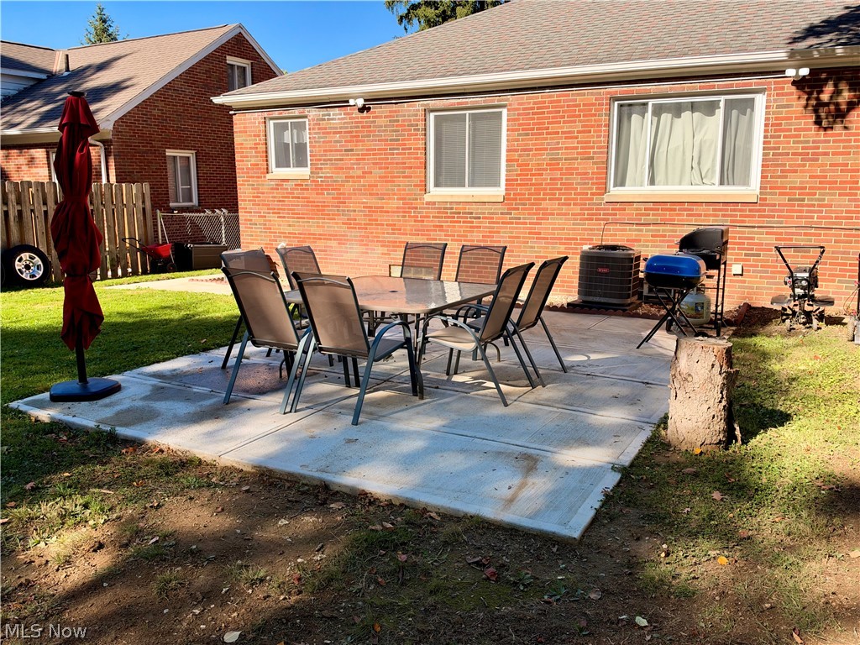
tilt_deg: -9.8
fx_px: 696
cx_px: 430
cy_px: 322
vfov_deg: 49.7
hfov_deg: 63.4
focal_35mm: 28
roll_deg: +0.6
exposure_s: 1/1883
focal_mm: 6.93
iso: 64
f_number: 1.8
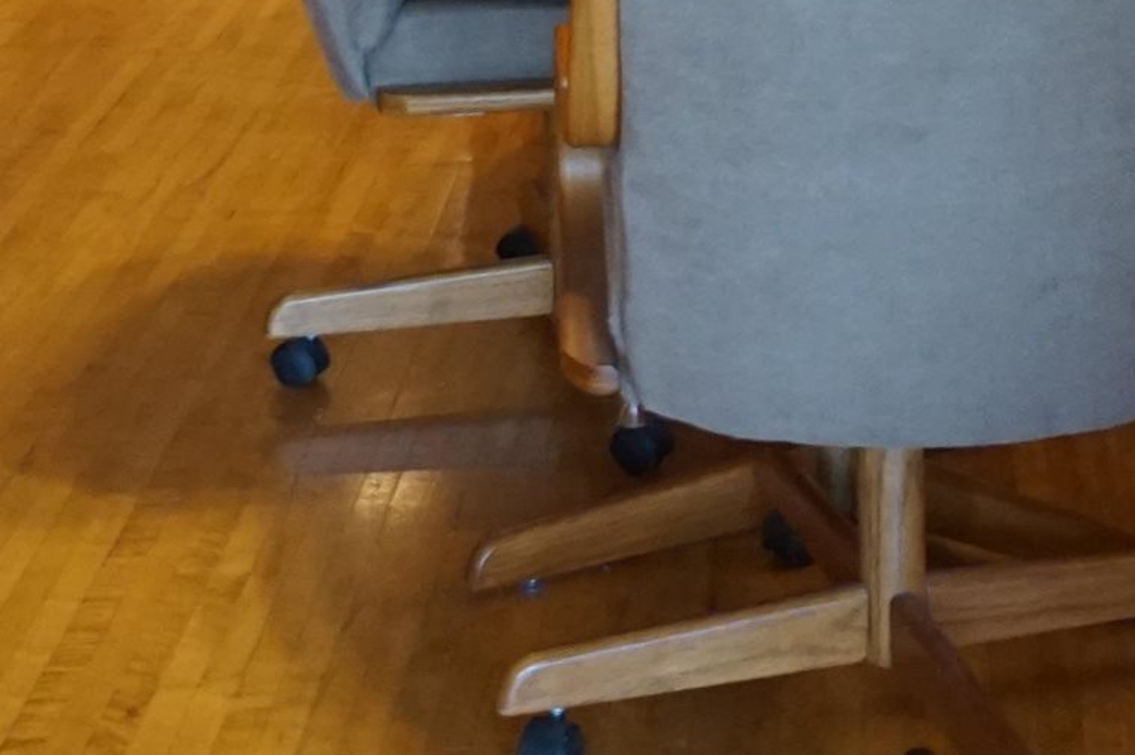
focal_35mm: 91
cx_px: 646
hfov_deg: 22.4
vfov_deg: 14.3
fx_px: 2868
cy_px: -281
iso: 1600
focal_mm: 15
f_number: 4
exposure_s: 1/60
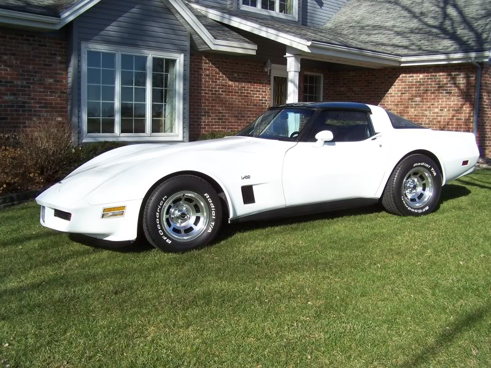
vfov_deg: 37.7
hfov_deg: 49.0
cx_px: 246
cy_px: 184
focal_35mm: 38
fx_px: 539
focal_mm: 6.3
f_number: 4
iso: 80
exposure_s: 1/750
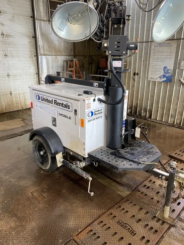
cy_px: 122
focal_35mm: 26
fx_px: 184
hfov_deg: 53.1
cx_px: 92
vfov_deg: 67.3
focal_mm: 4.25
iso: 64
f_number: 1.8
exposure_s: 1/60
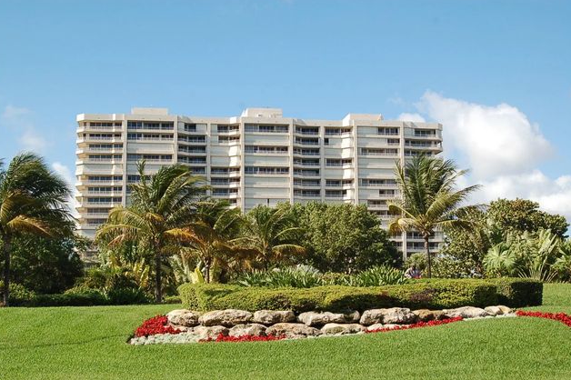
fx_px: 824
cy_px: 189
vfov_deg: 26.0
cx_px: 283
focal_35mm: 52
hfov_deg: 38.2
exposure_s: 1/250
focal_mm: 34
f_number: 8
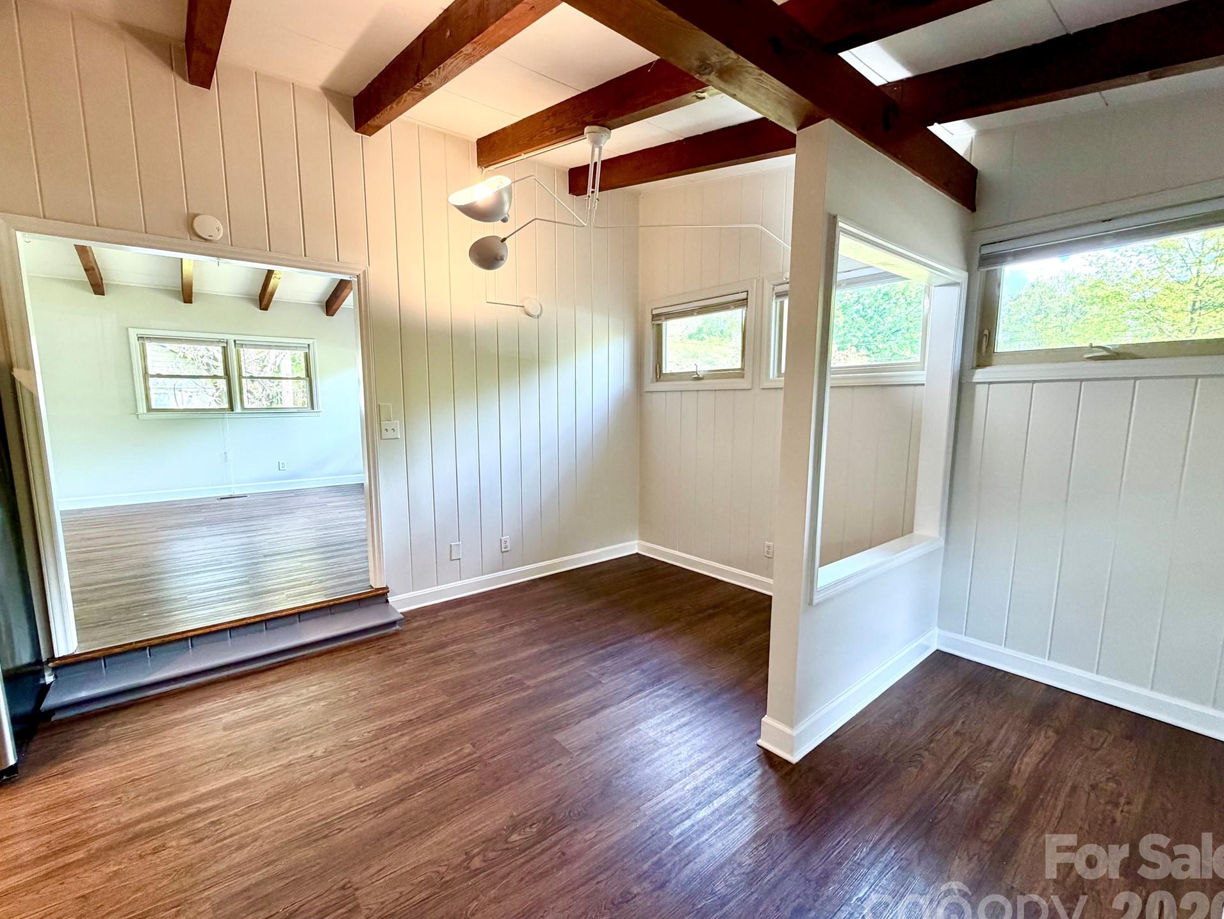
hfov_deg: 98.1
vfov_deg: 81.8
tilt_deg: -8.0
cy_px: 468
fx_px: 530
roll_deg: -0.6
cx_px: 594
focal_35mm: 15
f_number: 2.2
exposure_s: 1/120
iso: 250
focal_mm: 2.22
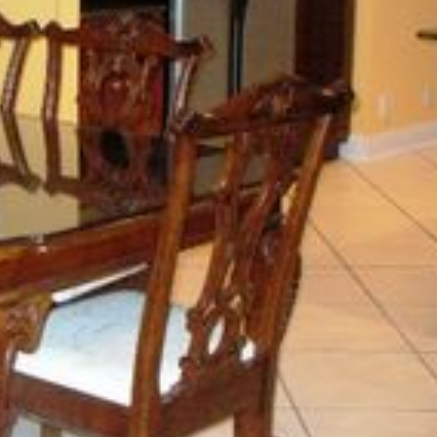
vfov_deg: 20.3
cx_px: -95
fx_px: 1214
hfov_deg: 19.2
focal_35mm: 85
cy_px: 114
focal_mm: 6.1
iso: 400
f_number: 2.8
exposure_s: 1/60
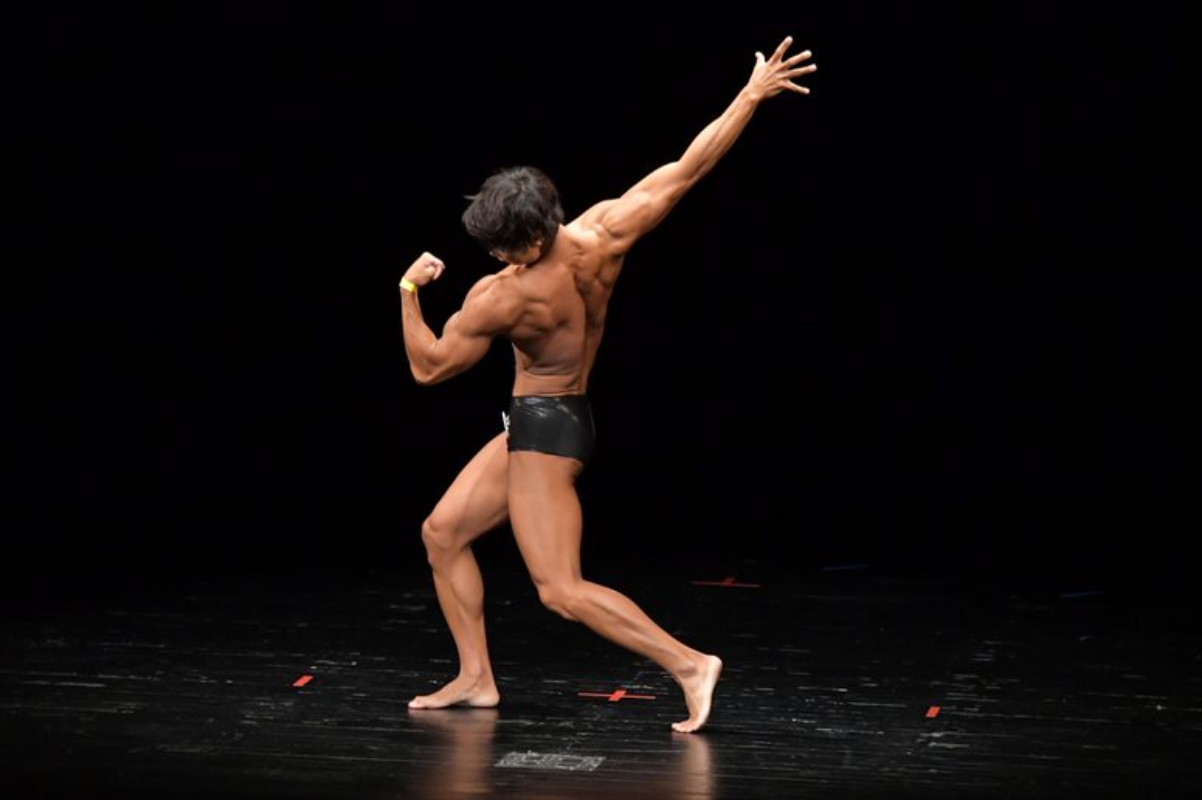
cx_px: 601
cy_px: 400
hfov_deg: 8.1
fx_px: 8510
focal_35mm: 255
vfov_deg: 5.4
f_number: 5.6
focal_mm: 170
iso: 4000
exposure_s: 1/400
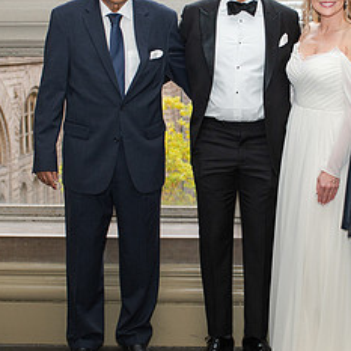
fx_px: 952
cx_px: 257
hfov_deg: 20.7
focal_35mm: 83
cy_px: 154
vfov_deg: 20.9
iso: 1000
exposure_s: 1/200
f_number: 3.5
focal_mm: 35
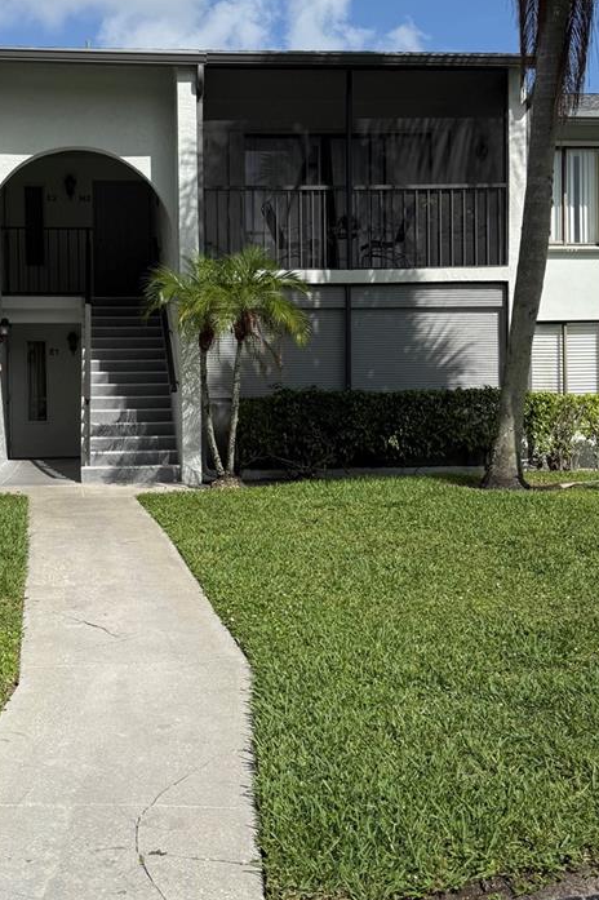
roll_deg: +0.9
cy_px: 414
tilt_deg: +1.2
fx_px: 1074
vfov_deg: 45.4
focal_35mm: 43
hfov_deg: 30.8
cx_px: 181
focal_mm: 6.76
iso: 80
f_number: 1.78
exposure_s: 1/6711
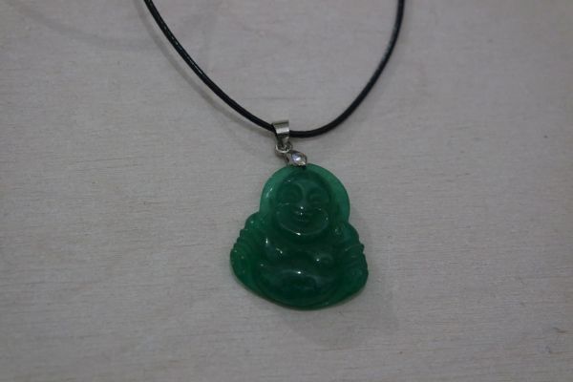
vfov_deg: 17.7
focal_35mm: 77
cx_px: 286
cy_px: 191
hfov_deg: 26.3
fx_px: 1225
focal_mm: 50
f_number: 5.6
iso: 3200
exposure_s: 1/60
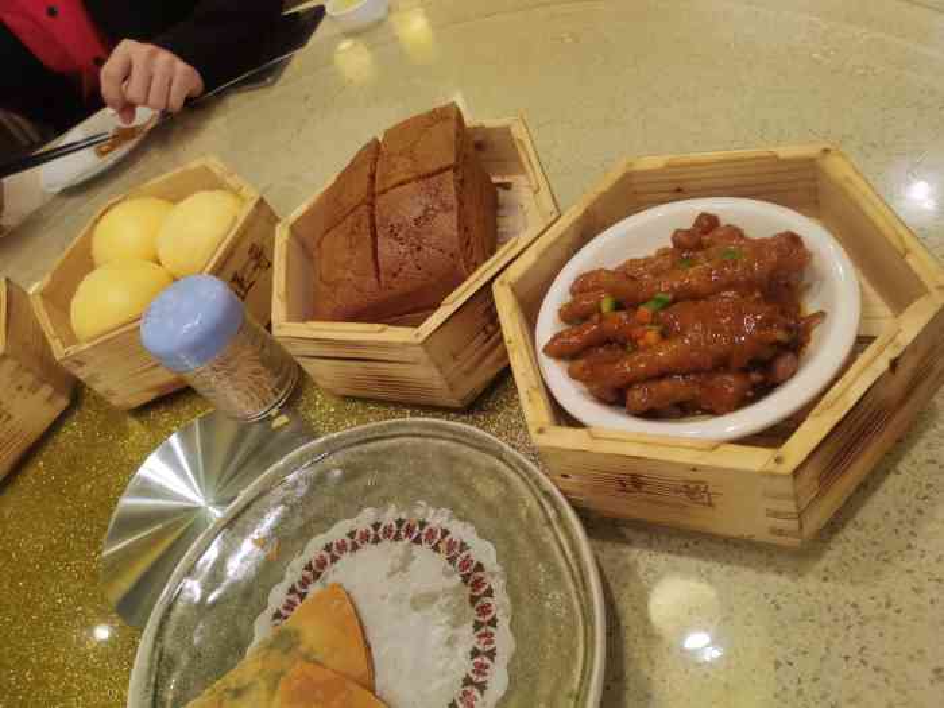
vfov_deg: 51.4
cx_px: 472
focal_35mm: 27
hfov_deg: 65.3
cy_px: 354
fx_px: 736
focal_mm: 5.58
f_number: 1.8
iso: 80
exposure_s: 1/100
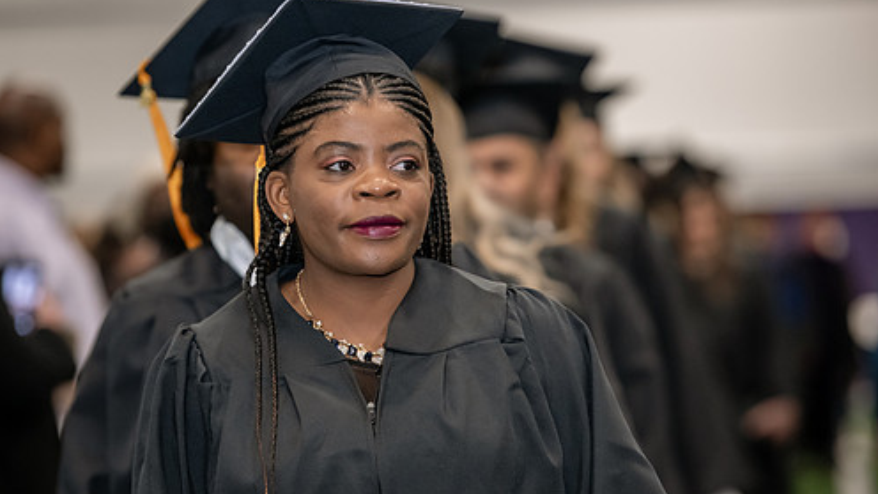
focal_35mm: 202
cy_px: 289
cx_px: 441
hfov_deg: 10.7
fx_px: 4703
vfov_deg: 6.0
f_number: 3.2
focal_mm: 165
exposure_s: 1/200
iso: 2000
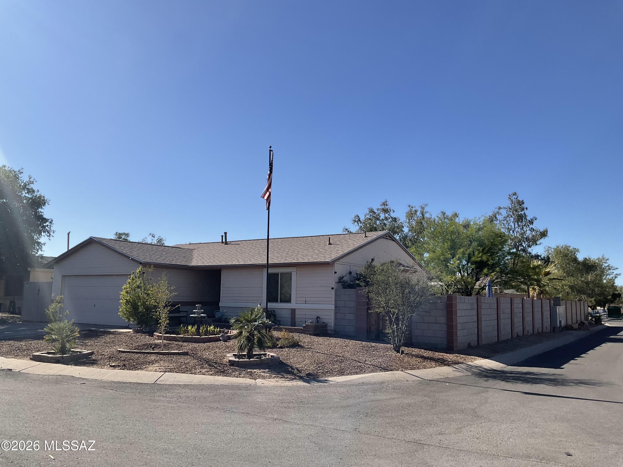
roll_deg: -1.3
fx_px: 522
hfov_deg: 61.7
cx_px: 312
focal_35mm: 29
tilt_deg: +6.3
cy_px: 234
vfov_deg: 48.2
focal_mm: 3
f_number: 1.8
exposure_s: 1/2538
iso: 16
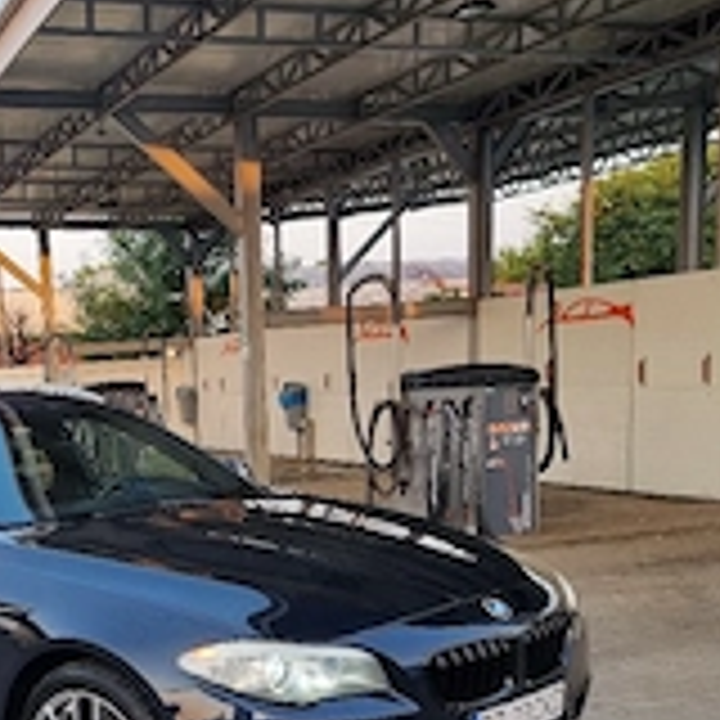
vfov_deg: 31.3
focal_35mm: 53
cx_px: 104
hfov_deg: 31.0
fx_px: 1247
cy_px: 585
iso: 50
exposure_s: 1/100
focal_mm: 6.7
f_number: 1.8
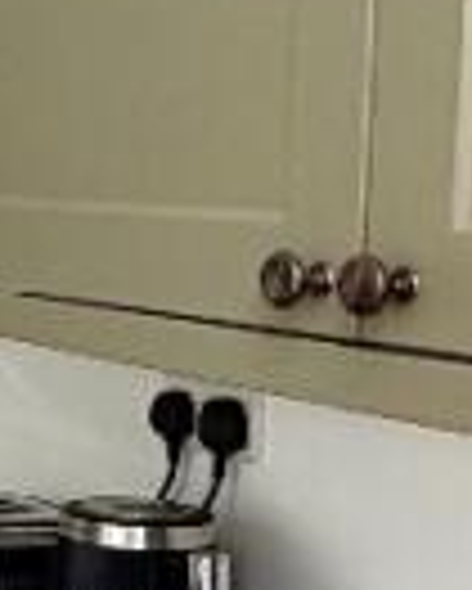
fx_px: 1866
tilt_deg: -5.7
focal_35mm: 107
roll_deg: +0.8
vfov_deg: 17.9
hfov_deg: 11.8
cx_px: -661
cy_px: 369
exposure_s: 1/121
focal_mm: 2.22
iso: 160
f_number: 2.2
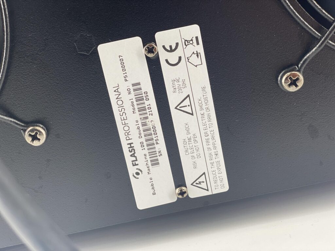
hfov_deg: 36.8
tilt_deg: -18.5
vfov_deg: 28.0
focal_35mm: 52
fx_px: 503
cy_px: 126
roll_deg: +13.4
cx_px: 168
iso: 40
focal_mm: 6
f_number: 2
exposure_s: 1/122
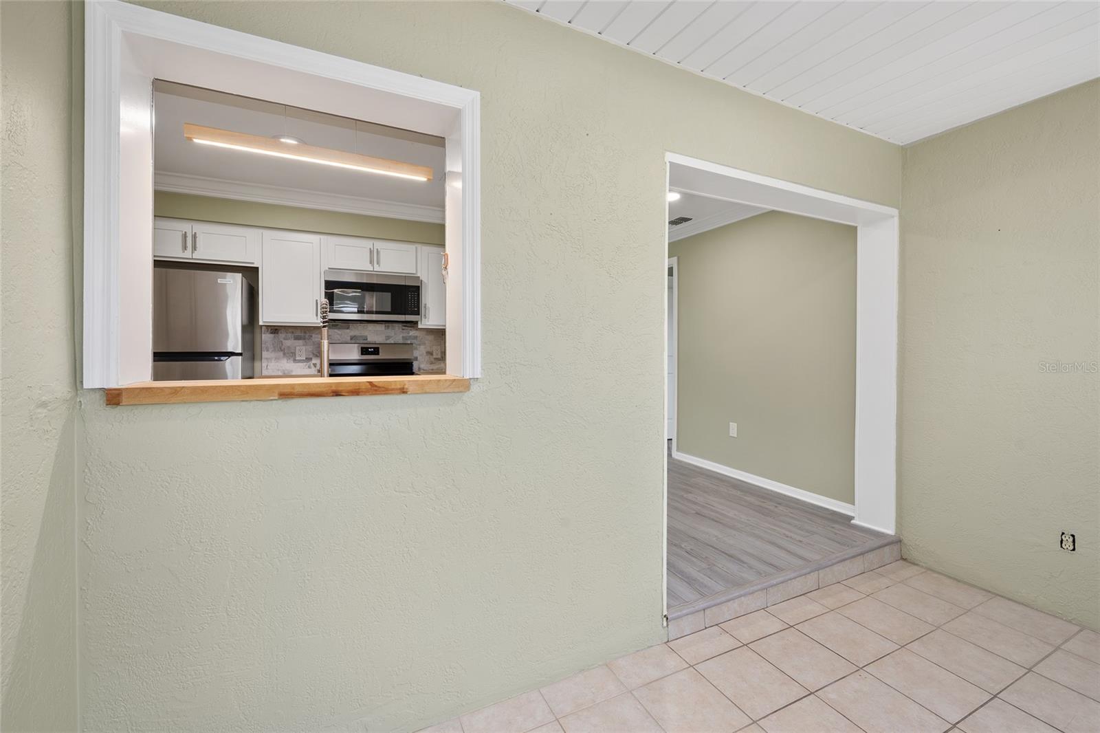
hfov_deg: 100.4
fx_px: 458
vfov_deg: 77.3
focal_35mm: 15
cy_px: 366
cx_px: 550
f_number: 9
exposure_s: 1/3
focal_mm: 15
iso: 125
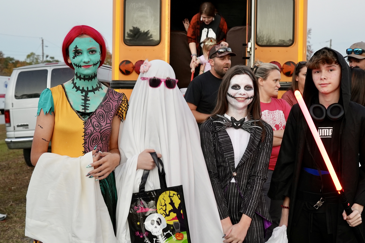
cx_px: 207
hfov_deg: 43.5
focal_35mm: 45
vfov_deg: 29.9
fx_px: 456
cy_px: 131
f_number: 5
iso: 2500
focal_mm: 35
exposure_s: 1/80
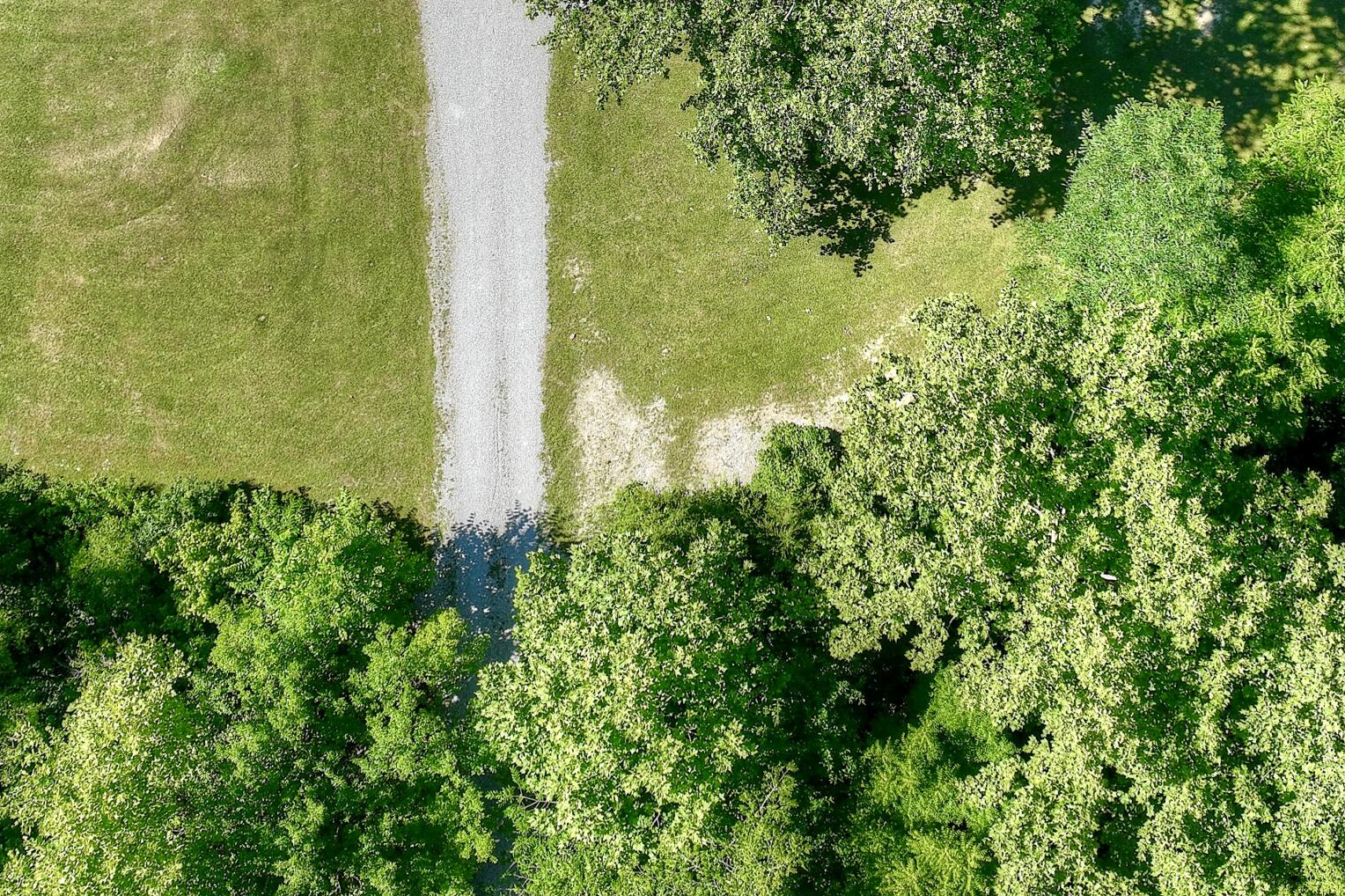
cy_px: 137
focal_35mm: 49
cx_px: 801
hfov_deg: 40.2
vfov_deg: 26.8
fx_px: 1830
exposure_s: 1/1000
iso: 100
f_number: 2.8
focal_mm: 12.3
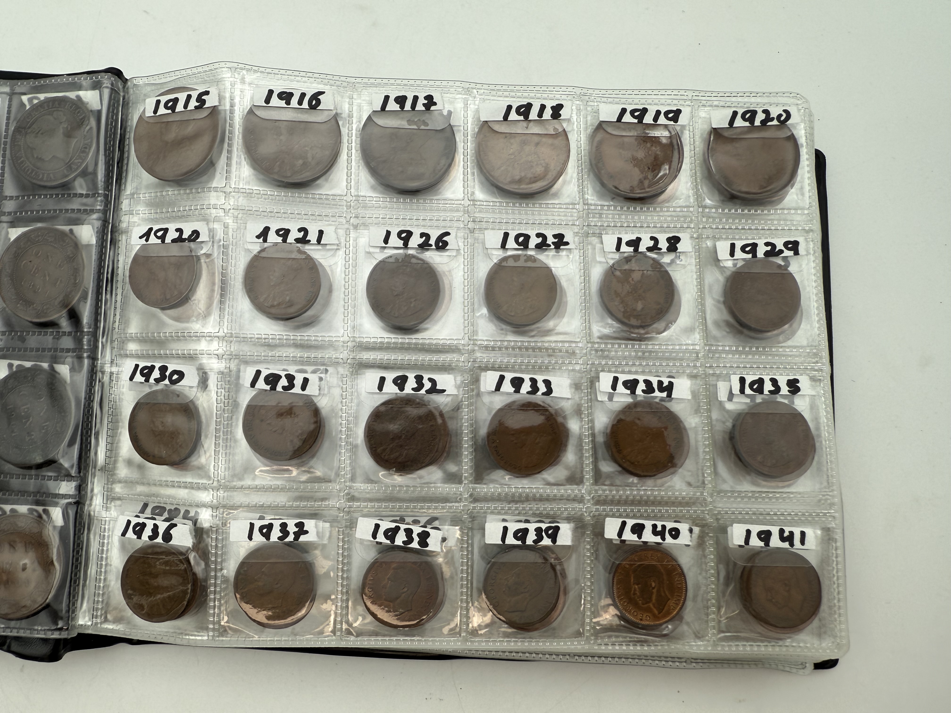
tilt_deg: -80.6
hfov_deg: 71.6
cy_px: 356
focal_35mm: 24
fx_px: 659
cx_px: 476
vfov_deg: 56.8
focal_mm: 2.22
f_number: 2.2
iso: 40
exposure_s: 1/215
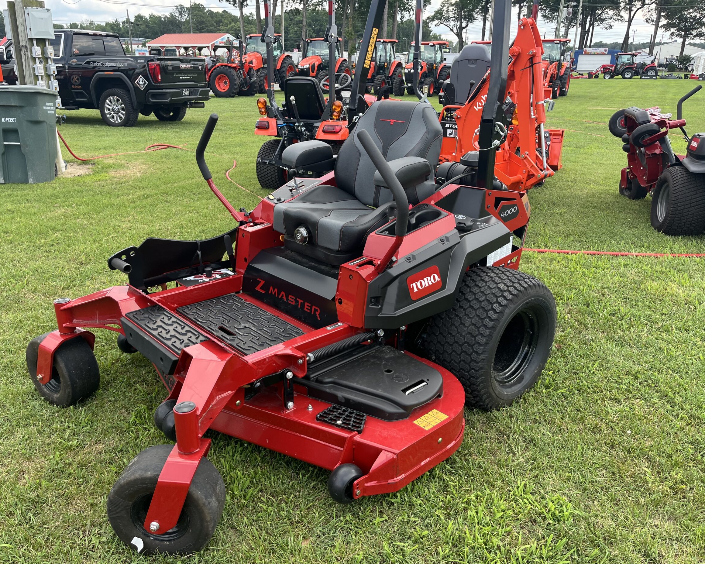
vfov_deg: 51.5
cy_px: 283
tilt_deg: -20.8
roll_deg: -0.2
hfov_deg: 62.1
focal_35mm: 28
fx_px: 584
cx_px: 328
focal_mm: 5.1
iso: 50
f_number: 1.6
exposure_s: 1/628
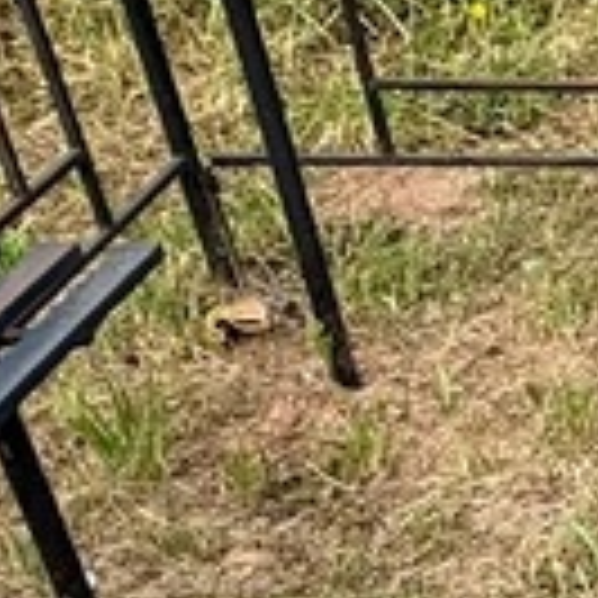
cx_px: 1335
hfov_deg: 14.1
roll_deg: -2.9
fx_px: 1857
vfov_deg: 18.3
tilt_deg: -30.2
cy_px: 364
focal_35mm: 95
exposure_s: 1/351
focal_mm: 2.22
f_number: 2.2
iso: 50
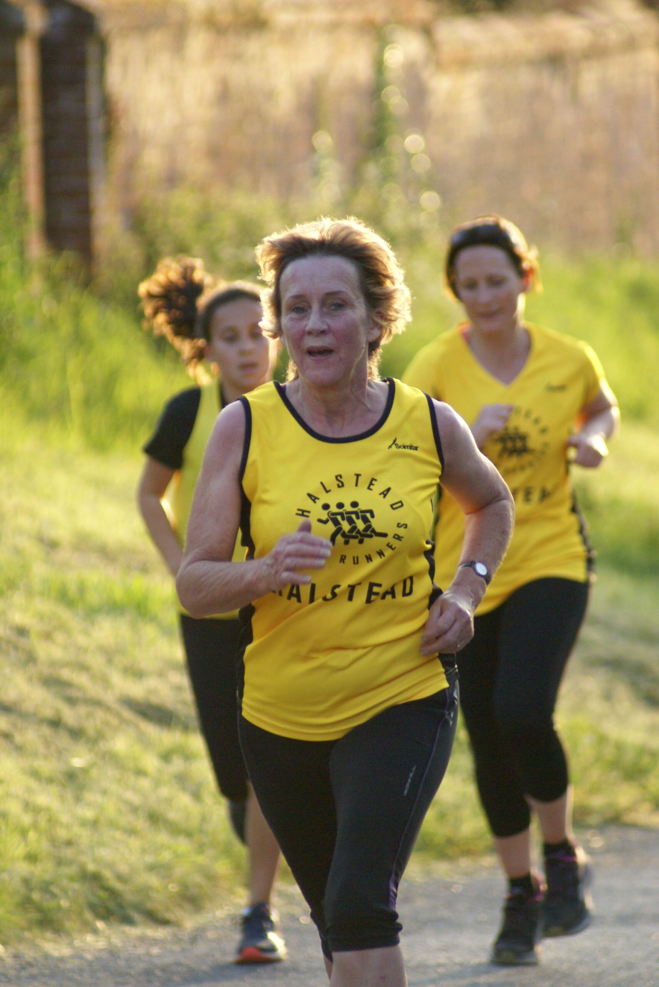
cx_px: 330
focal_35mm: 450
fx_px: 12334
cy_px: 494
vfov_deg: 4.6
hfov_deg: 3.1
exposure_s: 1/400
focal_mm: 300
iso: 800
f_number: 5.6
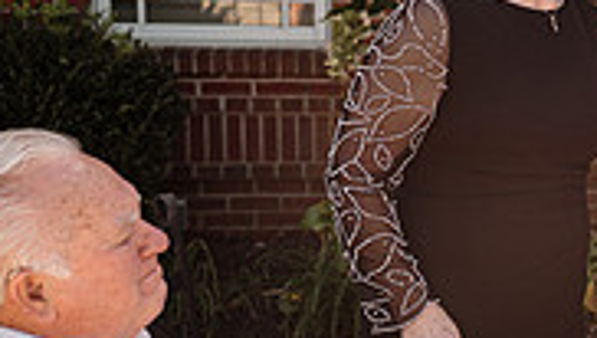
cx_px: 777
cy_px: 97
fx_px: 1268
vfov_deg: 15.1
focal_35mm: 80
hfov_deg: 23.4
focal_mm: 24
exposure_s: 1/640
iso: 160
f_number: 2.8
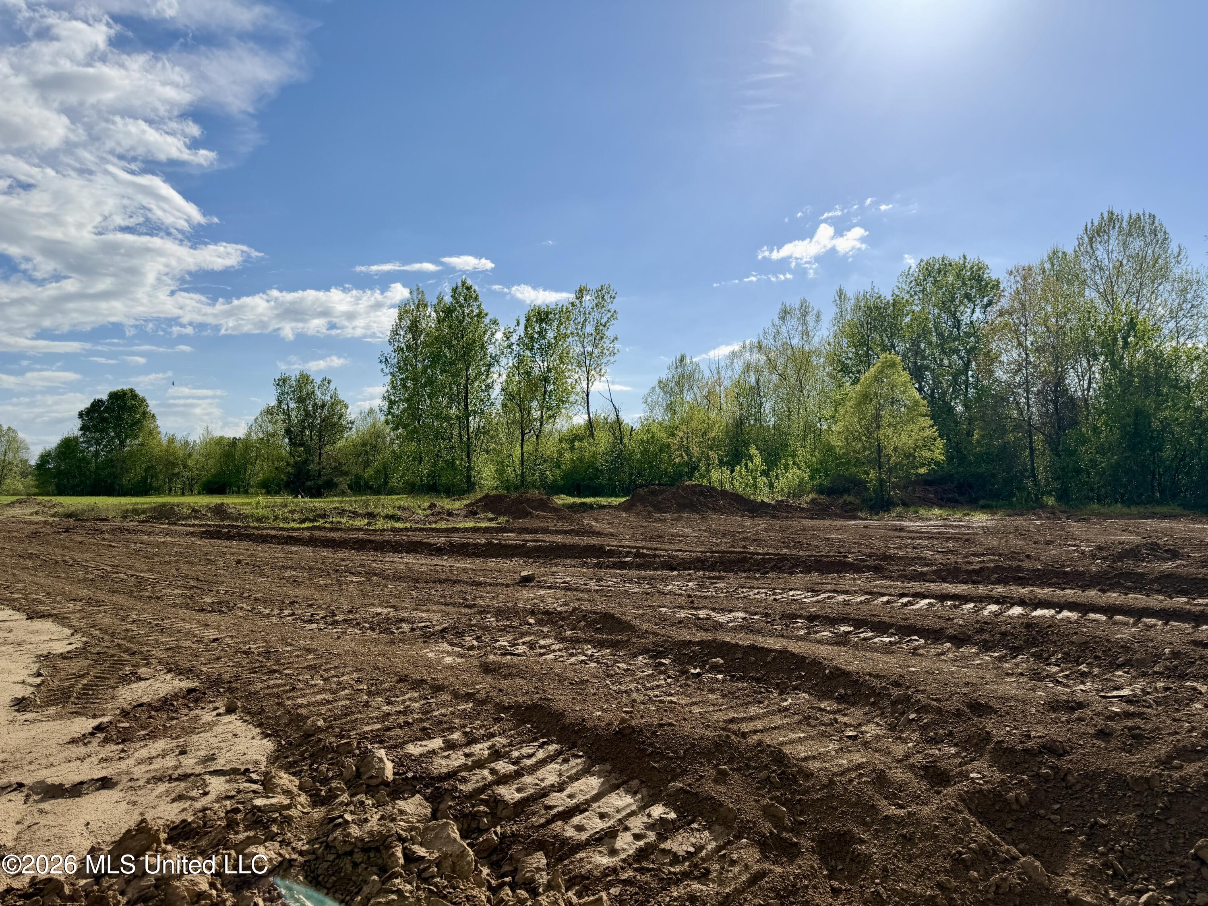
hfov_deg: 71.6
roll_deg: +1.1
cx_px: 604
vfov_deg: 56.8
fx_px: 838
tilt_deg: +2.5
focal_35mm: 24
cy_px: 453
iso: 80
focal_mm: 6.76
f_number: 1.78
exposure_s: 1/11905
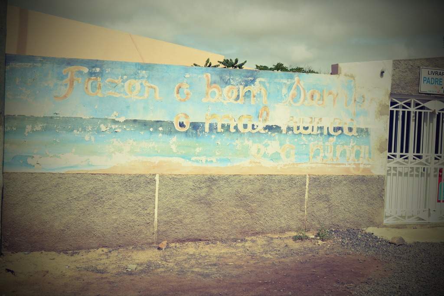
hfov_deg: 43.6
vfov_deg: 29.9
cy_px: 148
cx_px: 222
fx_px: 555
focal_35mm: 45
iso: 100
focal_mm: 30
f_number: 9
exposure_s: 1/320
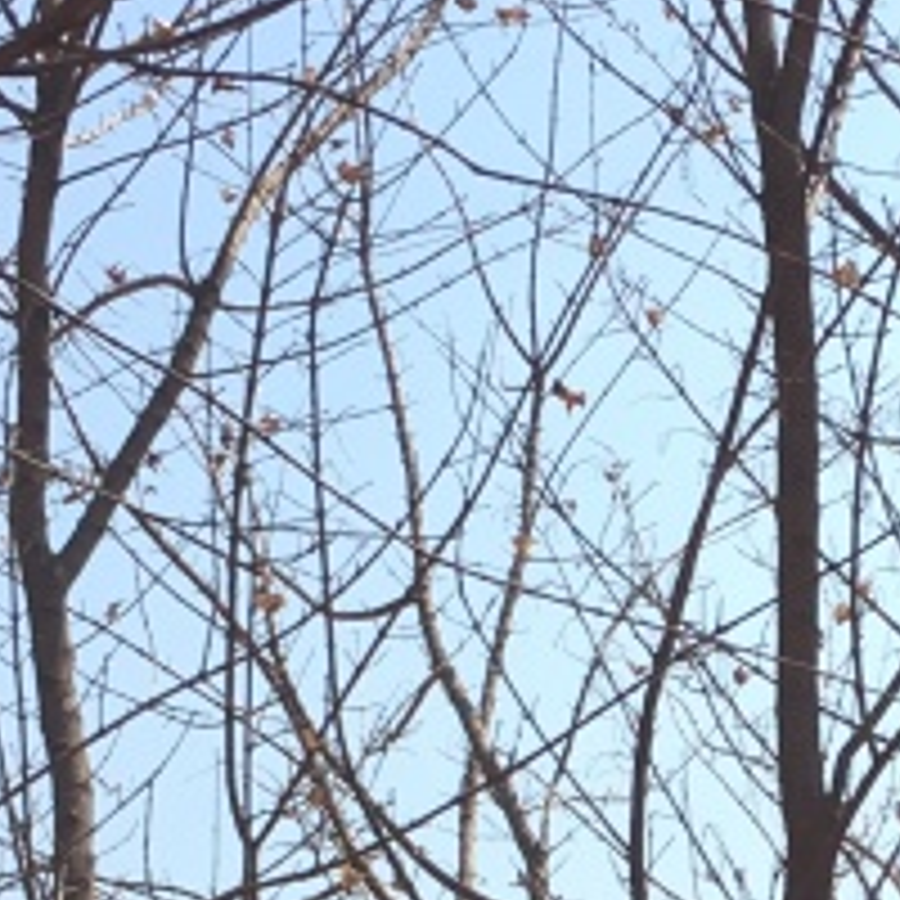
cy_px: 1114
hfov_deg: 12.5
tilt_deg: +9.4
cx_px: 1008
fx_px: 4030
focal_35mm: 137
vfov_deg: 12.4
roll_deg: +4.7
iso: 25
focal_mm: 4.15
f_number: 2.2
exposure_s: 1/1115
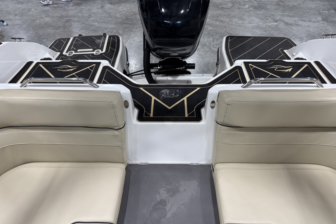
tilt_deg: -45.8
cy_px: 106
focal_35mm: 25
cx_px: 168
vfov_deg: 51.3
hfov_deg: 71.5
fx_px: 233
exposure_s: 1/120
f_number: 1.78
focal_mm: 6.76
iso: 160
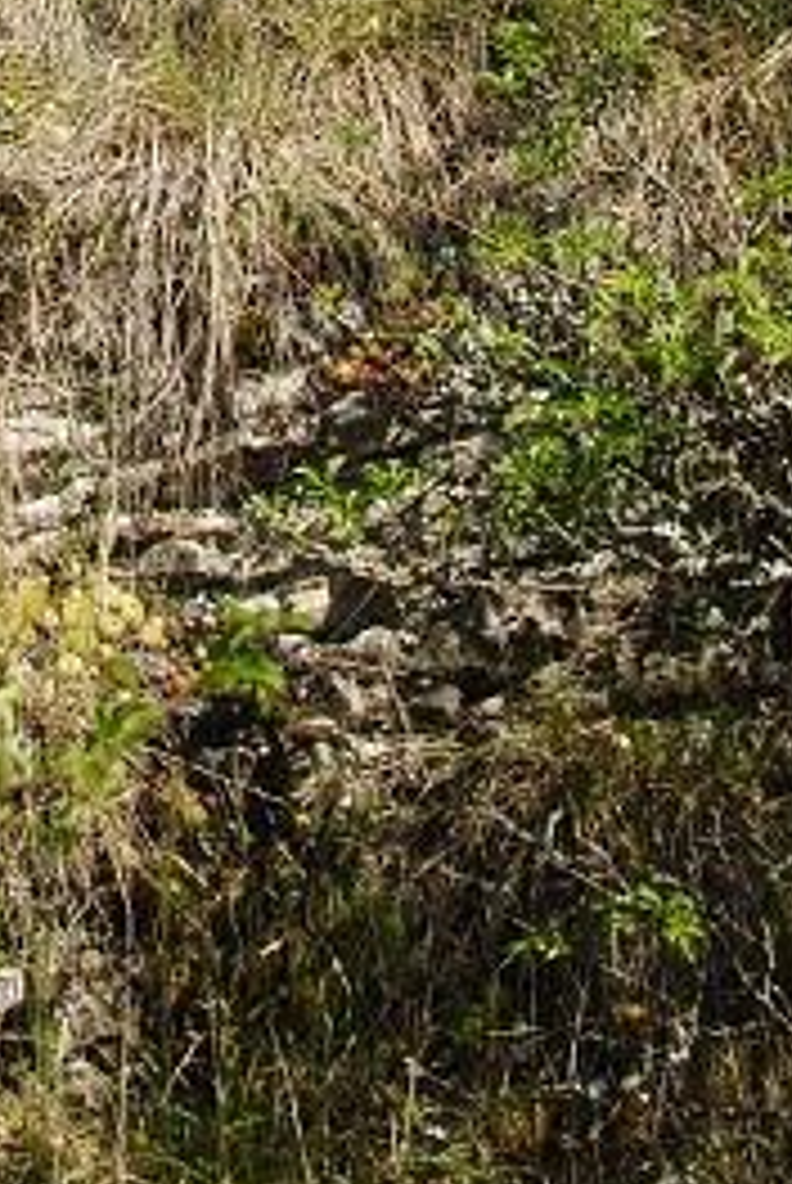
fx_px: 2699
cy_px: -432
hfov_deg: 15.7
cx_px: -284
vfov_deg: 21.8
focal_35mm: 82
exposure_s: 1/200
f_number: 5.6
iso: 100
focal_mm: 18
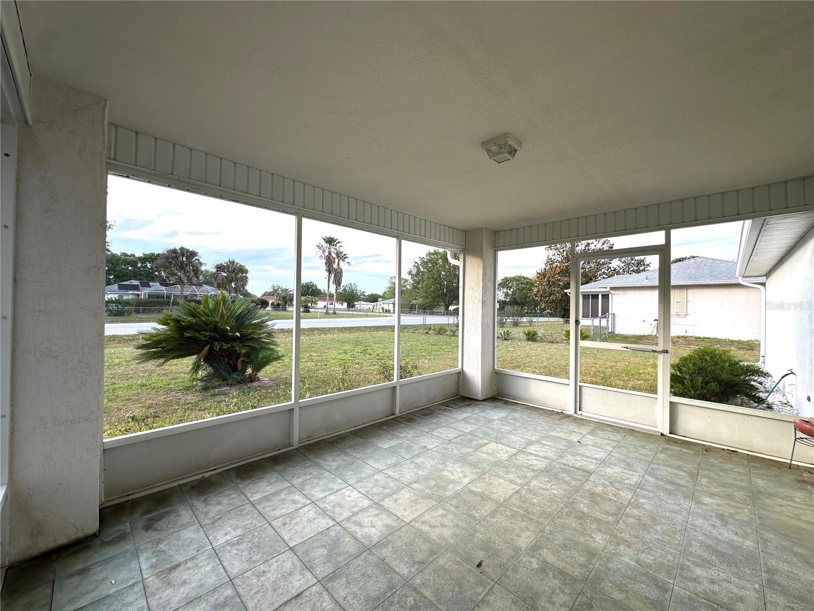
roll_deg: -1.3
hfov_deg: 102.1
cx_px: 407
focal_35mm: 14
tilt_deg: +0.6
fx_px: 329
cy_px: 306
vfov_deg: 85.7
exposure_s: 1/208
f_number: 2.2
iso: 40
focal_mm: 2.22
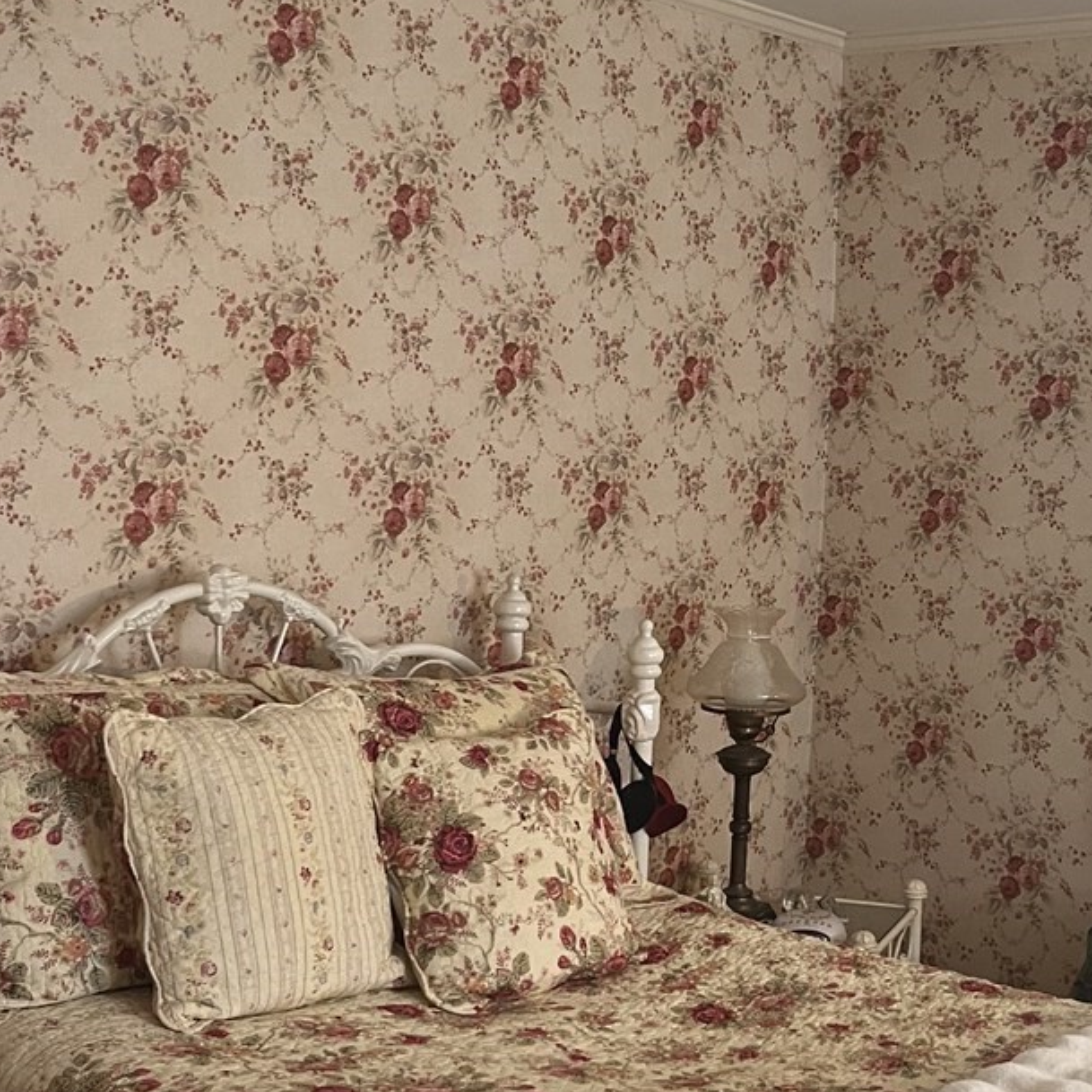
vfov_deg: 29.5
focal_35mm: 58
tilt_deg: -6.1
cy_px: 626
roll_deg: -2.9
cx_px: 861
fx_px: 2070
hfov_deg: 29.0
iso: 160
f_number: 1.6
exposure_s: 1/60
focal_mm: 5.1
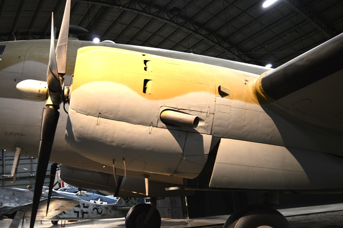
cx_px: 172
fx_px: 343
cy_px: 114
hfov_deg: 53.2
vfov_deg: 36.8
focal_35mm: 36
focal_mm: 24
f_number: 4
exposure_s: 1/5
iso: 800
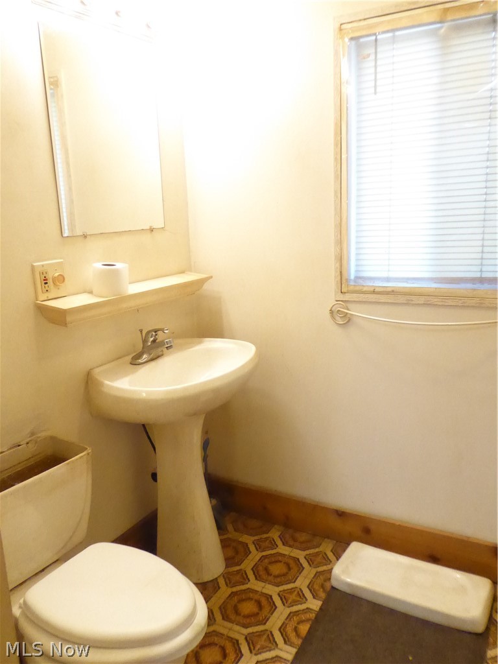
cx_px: 249
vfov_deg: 61.7
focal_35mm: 29
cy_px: 332
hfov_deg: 48.2
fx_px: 556
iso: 1600
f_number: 3.5
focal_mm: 5
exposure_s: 1/50
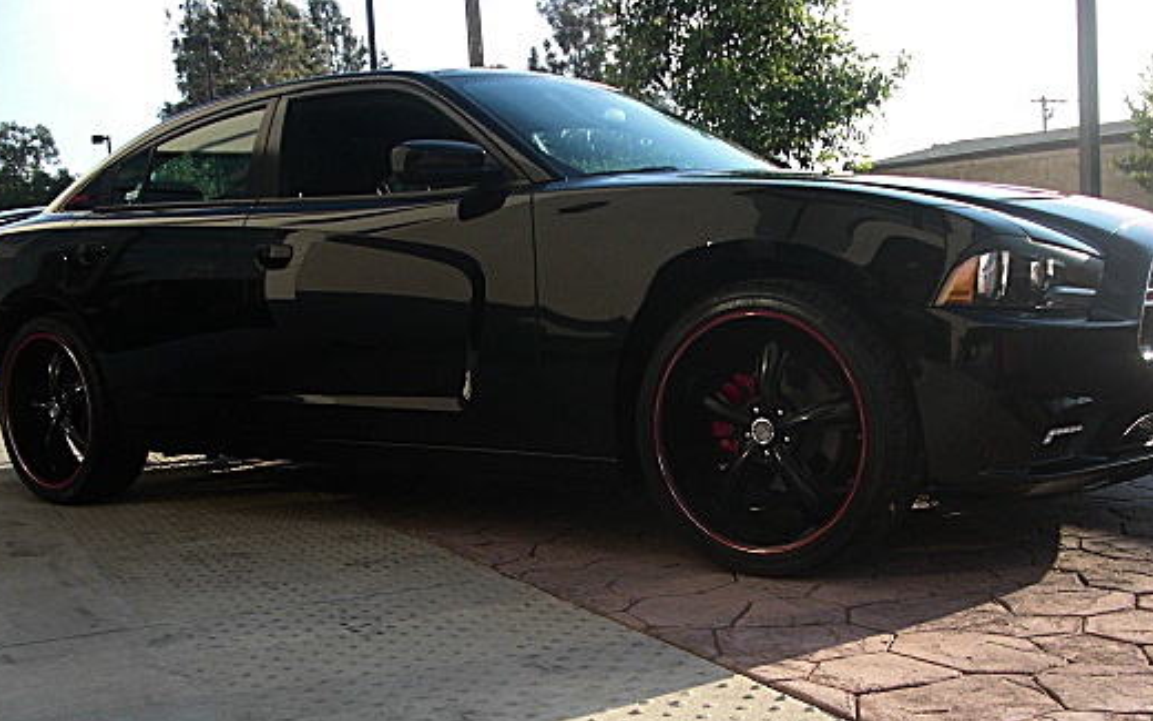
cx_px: 605
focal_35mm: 47
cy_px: 510
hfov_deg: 42.6
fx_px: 1477
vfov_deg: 27.2
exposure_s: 1/400
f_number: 2.8
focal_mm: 6.3
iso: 50
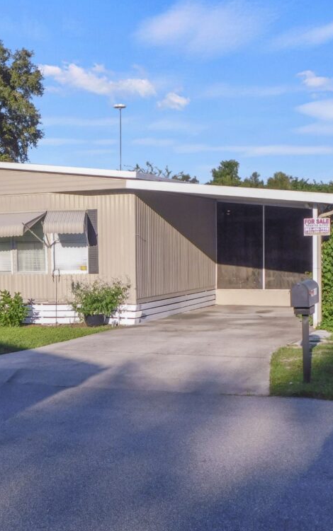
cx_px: 88
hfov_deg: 24.6
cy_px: 260
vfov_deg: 38.9
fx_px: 754
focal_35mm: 52
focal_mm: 6.3
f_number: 3.5
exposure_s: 1/800
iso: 125
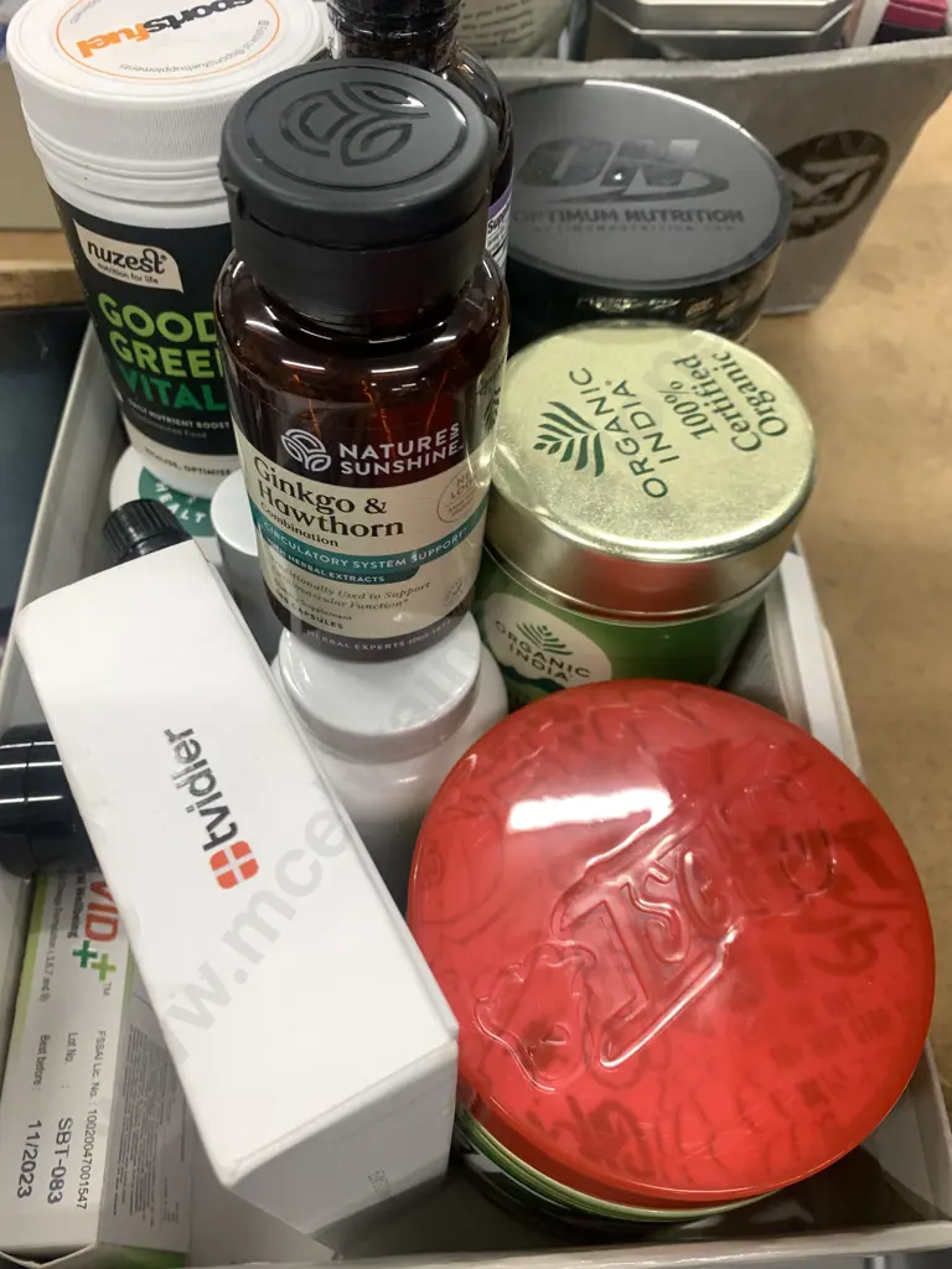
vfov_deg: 67.3
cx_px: 476
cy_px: 634
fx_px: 953
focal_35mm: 26
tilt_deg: -54.7
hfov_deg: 53.1
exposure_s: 1/100
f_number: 1.8
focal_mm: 4.25
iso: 80
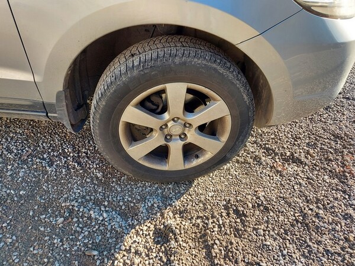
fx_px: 246
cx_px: 178
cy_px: 133
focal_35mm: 24
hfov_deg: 71.6
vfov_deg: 56.8
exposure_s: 1/131
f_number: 1.8
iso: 32
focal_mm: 5.23
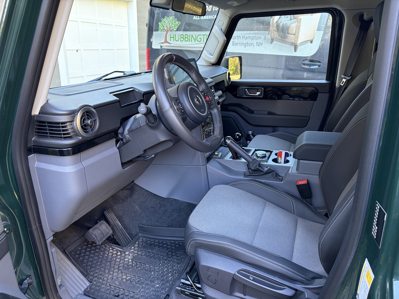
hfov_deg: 67.3
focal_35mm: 26
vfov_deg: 53.1
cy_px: 150
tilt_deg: -19.9
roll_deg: -1.2
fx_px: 300
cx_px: 200
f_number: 1.6
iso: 160
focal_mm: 5.96
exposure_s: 1/60
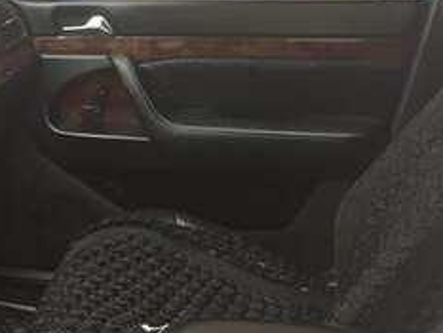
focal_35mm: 82
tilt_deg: -33.1
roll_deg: +0.1
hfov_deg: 23.2
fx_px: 1050
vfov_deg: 16.9
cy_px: 446
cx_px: 40
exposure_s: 1/33
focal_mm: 4.15
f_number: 2.2
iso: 50
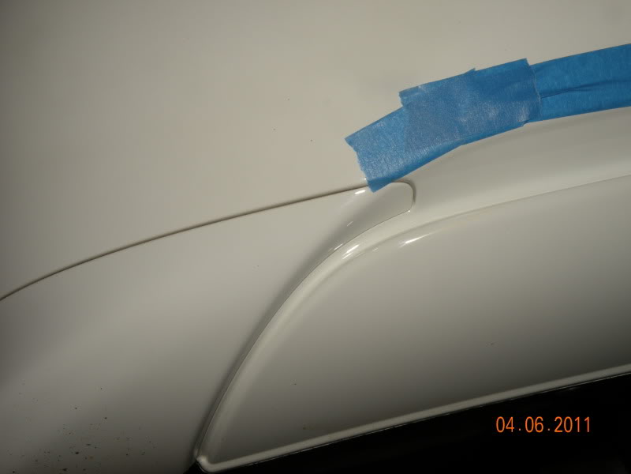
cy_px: 237
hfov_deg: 44.8
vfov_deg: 34.3
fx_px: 766
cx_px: 316
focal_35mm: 42
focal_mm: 7.4
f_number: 8
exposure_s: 1/60
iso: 64
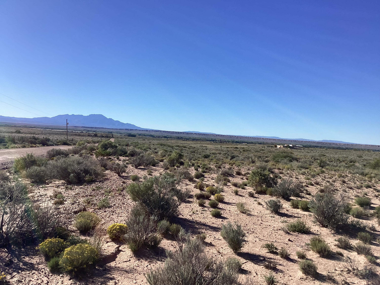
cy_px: 142
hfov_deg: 58.4
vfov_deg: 45.4
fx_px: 340
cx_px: 190
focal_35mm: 31
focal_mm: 3.3
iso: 25
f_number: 2.4
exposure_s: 1/2037
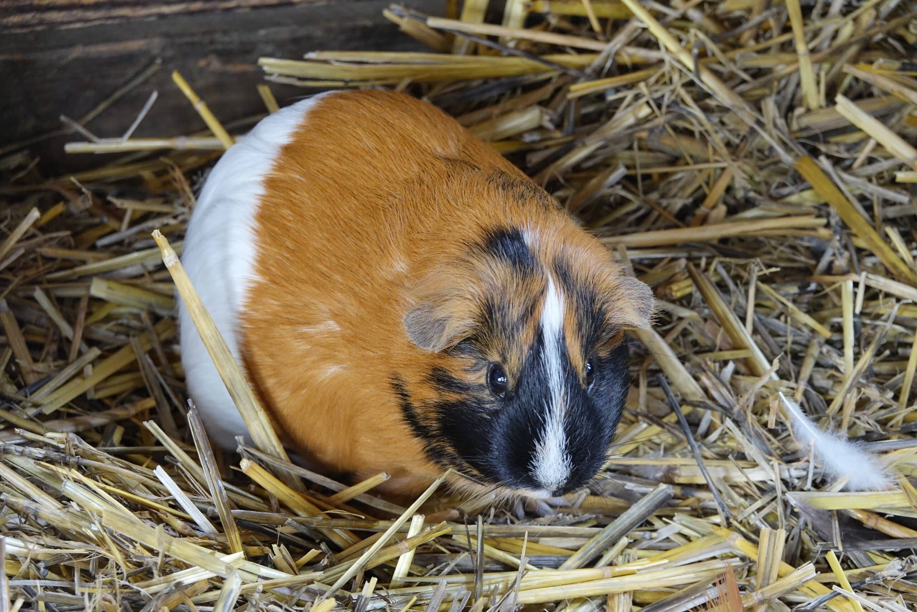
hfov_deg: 7.1
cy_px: 306
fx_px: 7361
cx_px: 458
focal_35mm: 289
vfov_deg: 4.8
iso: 800
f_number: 4
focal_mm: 105.83
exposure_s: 1/100
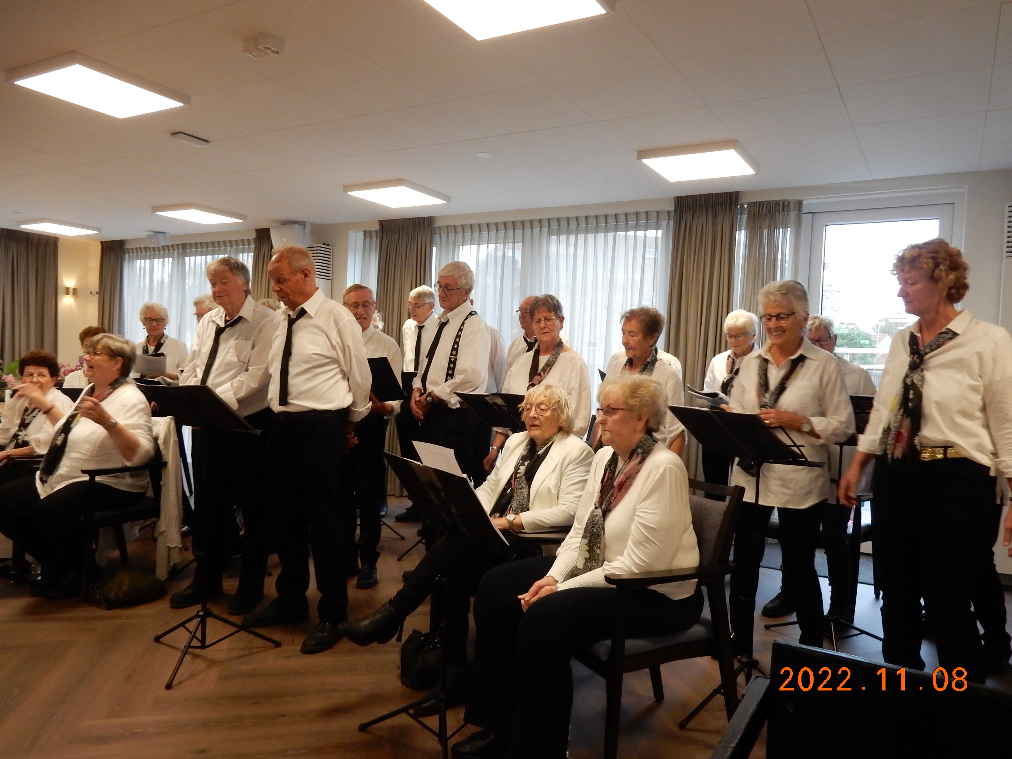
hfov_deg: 69.4
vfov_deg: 54.9
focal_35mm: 25
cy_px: 380
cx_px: 506
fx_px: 731
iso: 360
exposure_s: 1/30
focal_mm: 4.5
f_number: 3.7
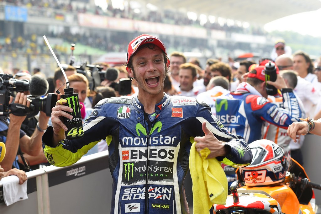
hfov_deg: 18.6
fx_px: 980
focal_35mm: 110
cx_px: 160
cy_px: 107
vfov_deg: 12.4
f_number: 6.3
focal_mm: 110
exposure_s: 1/400
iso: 400
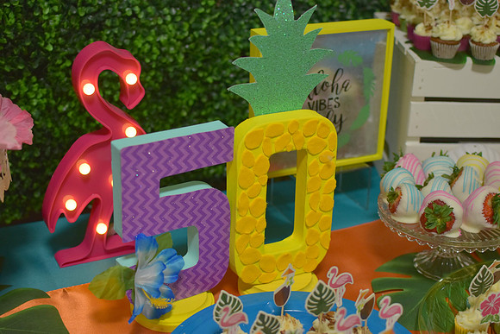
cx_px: 250
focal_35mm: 52
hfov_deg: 37.8
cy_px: 167
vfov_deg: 25.8
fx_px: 729
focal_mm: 35
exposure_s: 1/100
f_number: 2.8
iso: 500
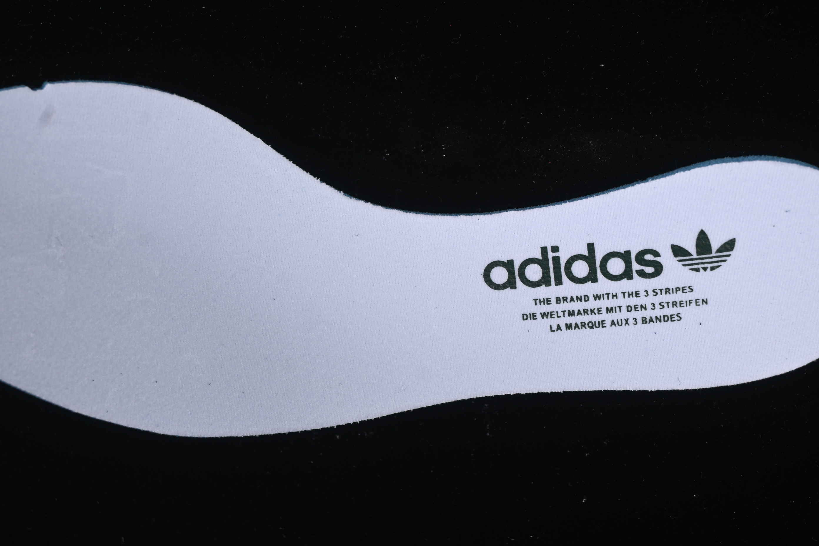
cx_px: 410
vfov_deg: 18.2
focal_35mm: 75
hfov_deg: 27.0
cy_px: 273
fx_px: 1706
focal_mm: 50
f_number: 7.1
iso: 160
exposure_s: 1/60
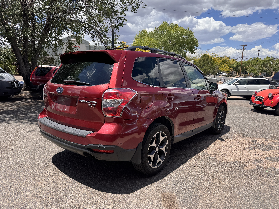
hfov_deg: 71.6
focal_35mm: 24
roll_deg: +0.3
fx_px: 193
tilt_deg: -8.9
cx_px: 140
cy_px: 104
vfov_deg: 56.8
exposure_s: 1/2506
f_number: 1.78
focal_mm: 6.76
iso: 80
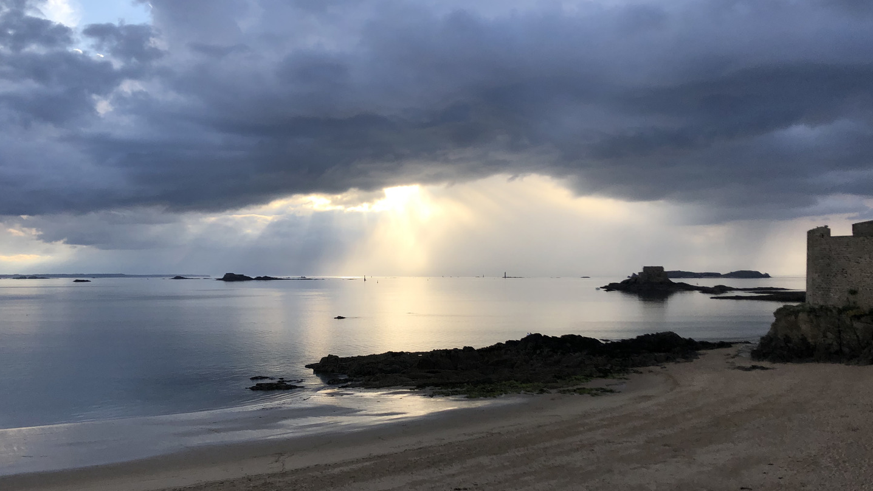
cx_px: 403
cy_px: 265
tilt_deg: +0.9
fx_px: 787
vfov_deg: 34.6
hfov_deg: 58.0
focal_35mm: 34
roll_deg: +1.2
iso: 20
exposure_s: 1/1736
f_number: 1.8
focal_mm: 4
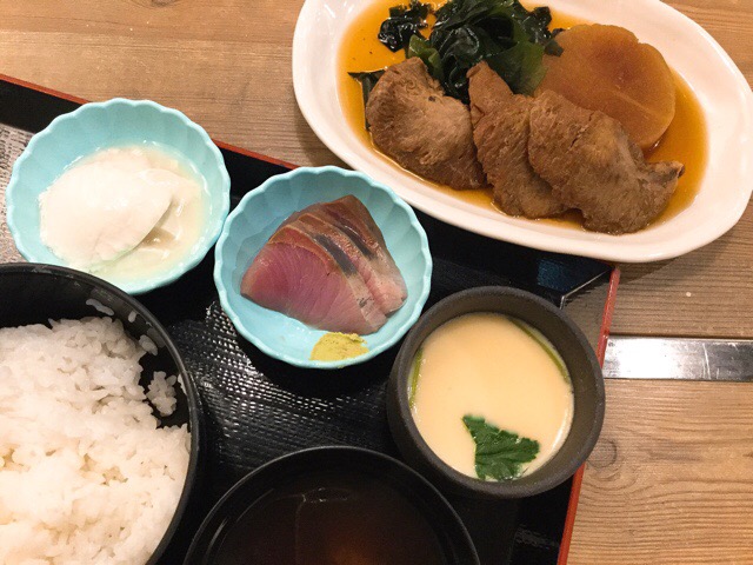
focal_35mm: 31
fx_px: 674
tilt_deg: -71.9
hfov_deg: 58.4
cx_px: 376
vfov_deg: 45.4
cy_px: 282
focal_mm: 3.3
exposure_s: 1/20
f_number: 2.4
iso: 200
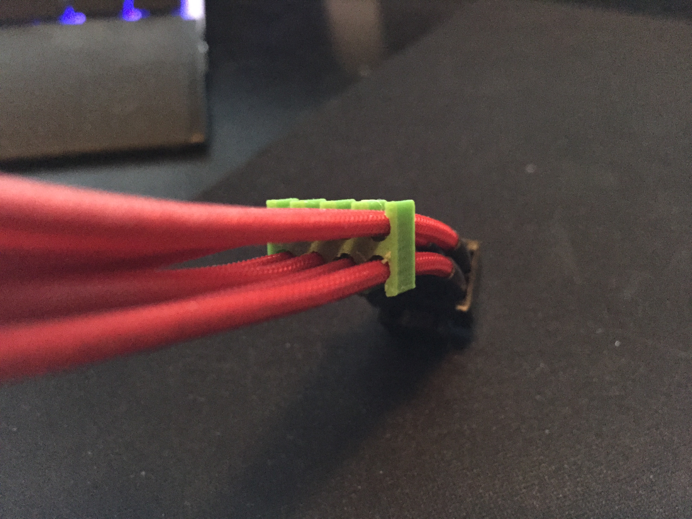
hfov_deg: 61.7
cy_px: 260
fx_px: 580
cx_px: 346
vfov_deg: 48.2
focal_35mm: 29
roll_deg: +1.6
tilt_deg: -39.5
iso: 1250
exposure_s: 1/15
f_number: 2.2
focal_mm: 4.15
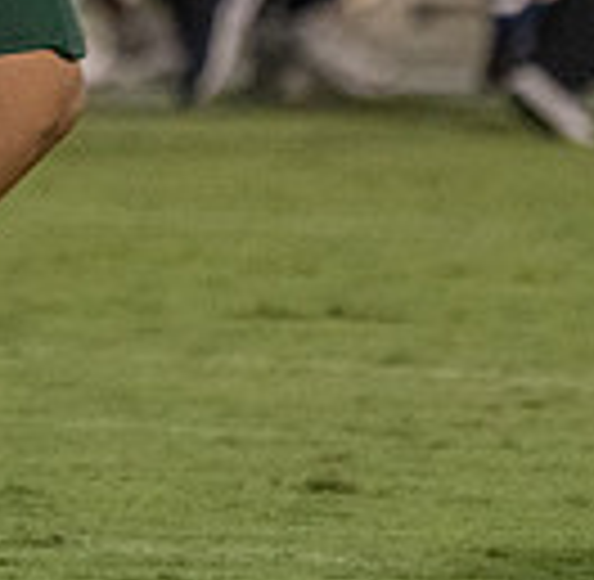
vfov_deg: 1.1
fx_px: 31287
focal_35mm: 1630
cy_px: -461
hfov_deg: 1.1
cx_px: -164
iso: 10000
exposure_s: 1/1000
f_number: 5.6
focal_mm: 352
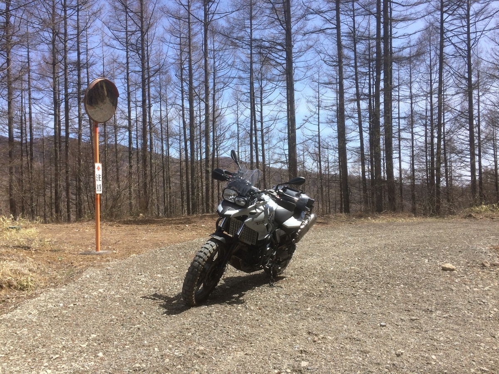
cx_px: 250
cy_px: 187
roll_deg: +1.5
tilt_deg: +0.3
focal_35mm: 29
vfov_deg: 48.2
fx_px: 418
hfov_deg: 61.7
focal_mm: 4.15
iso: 32
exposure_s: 1/1580
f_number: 2.2
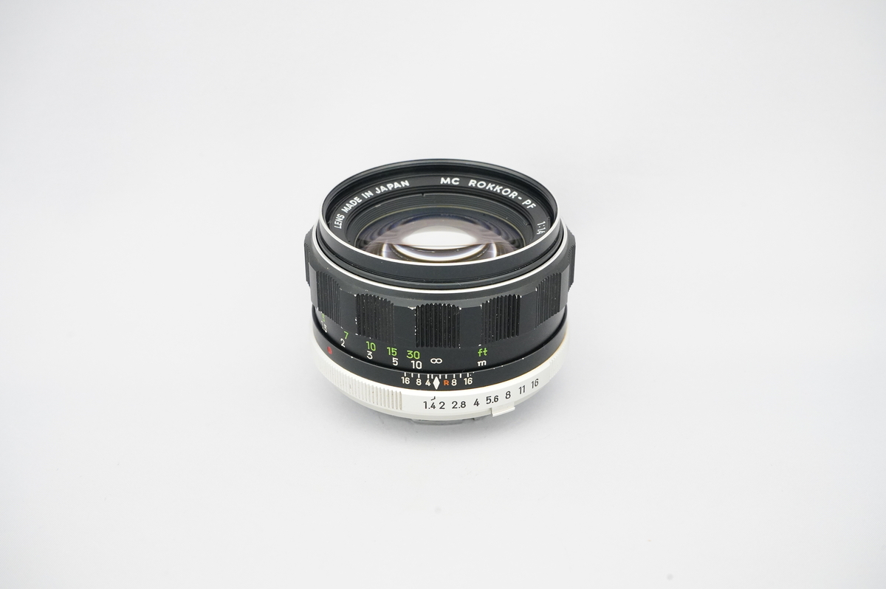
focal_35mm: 47
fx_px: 1156
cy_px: 294
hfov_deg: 41.9
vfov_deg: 28.6
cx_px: 443
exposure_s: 1/25
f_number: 11
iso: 6400
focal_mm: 47
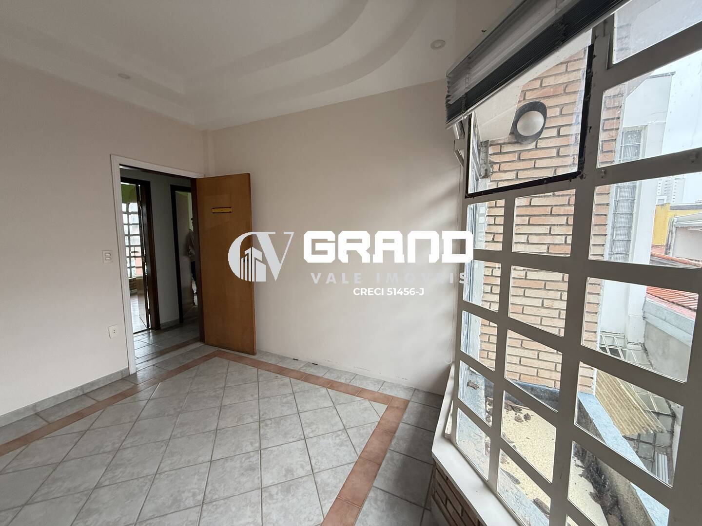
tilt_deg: -5.7
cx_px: 351
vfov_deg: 85.7
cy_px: 263
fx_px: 284
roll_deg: +0.5
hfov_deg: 102.1
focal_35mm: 14
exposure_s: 1/99
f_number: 2.2
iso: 250
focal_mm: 2.22
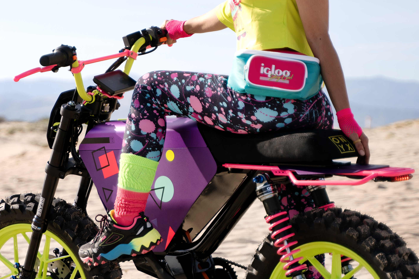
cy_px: 112
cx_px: 70
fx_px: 1874
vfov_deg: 8.5
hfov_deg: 12.7
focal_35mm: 161
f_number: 2.8
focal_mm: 65
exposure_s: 1/3200
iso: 200
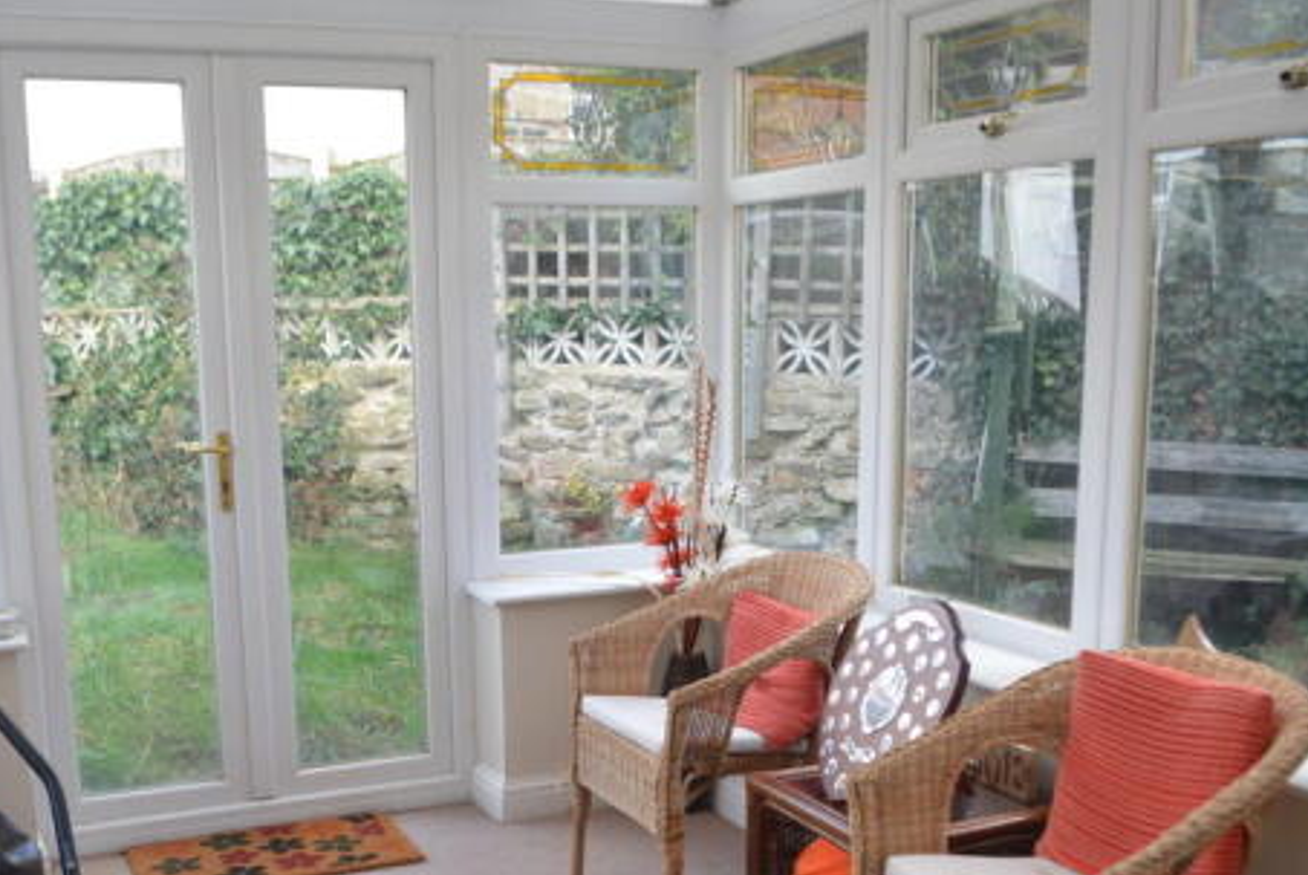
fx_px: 1418
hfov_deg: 49.3
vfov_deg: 33.9
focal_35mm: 39
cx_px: 544
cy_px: 605
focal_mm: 18
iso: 400
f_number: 5
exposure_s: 1/100
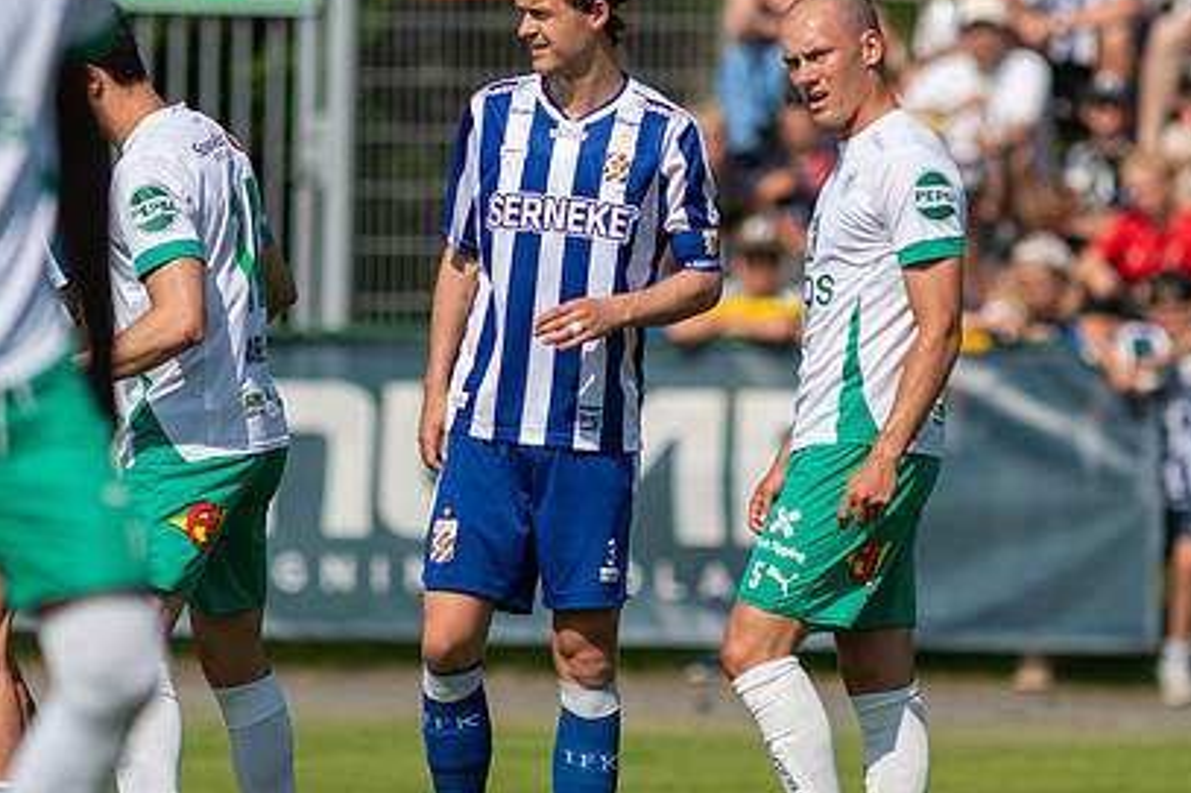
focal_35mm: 660
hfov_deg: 3.1
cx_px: 609
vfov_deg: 2.1
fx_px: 21825
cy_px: 379
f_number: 3.2
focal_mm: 300
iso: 100
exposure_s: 1/2000
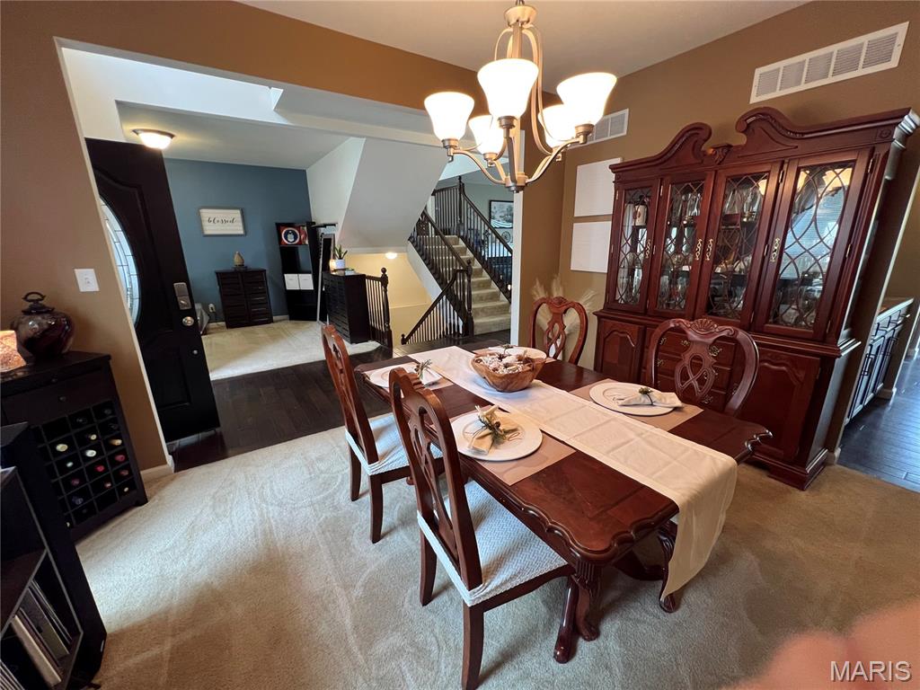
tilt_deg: -16.5
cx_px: 460
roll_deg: +1.2
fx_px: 346
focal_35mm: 13
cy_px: 345
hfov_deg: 106.2
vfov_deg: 89.9
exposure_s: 1/60
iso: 200
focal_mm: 1.57
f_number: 1.8
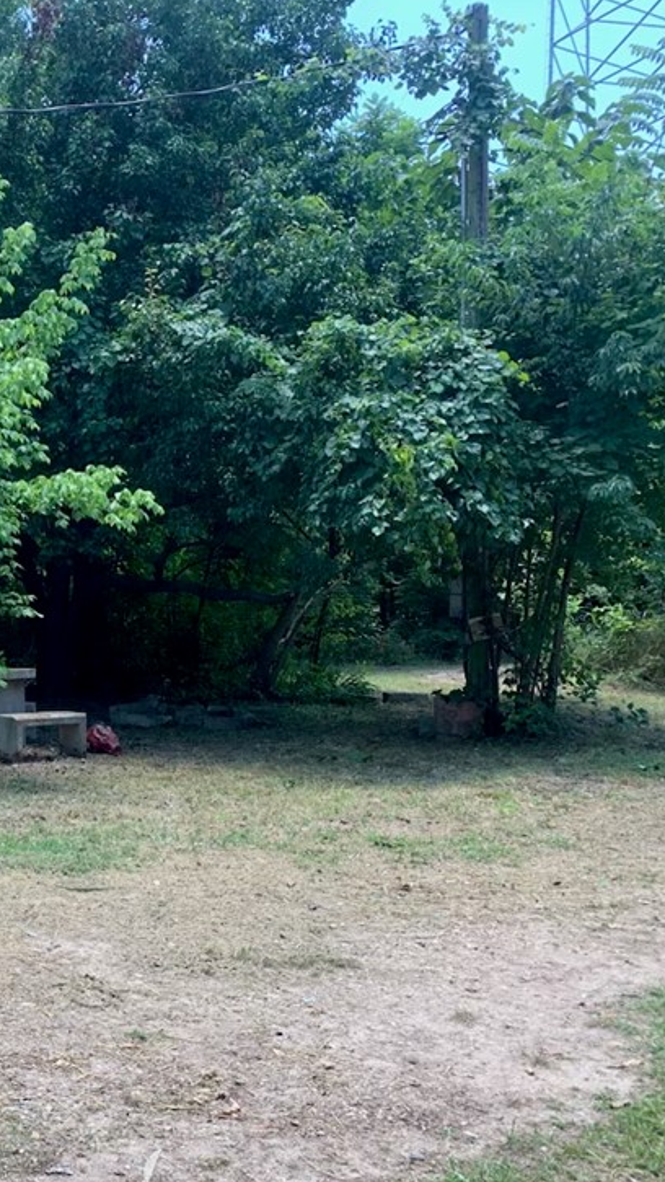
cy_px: 606
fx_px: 1253
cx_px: -114
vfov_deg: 50.5
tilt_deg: -0.7
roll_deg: +1.0
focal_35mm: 40
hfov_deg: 26.7
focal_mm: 4.25
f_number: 1.8
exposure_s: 1/177
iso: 25
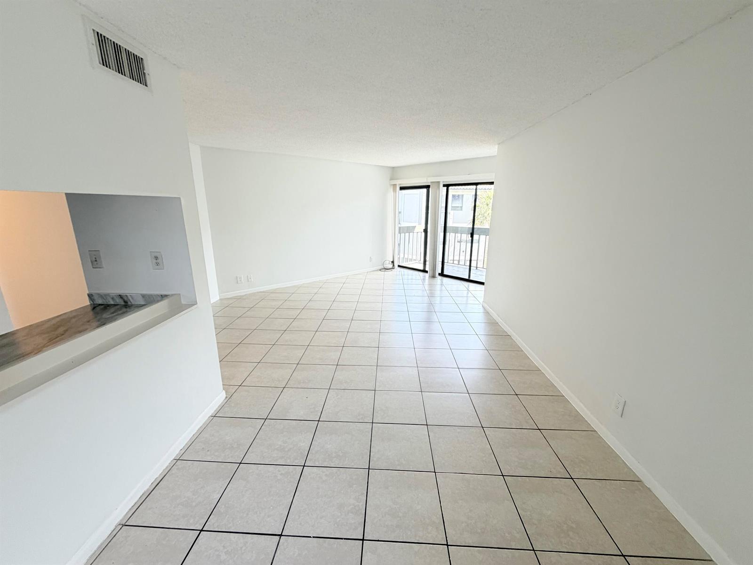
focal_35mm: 14
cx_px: 376
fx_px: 305
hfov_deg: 102.1
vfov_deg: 85.7
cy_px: 282
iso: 160
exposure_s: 1/121
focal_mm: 2.22
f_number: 2.2
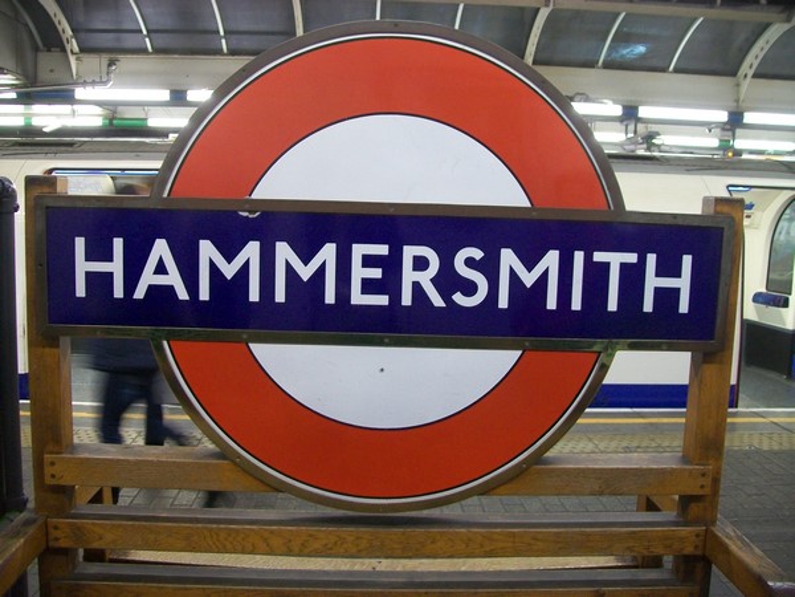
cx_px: 398
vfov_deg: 41.8
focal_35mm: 34
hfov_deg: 54.0
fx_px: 781
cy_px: 298
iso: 160
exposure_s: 1/10
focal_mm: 6.1
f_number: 2.7
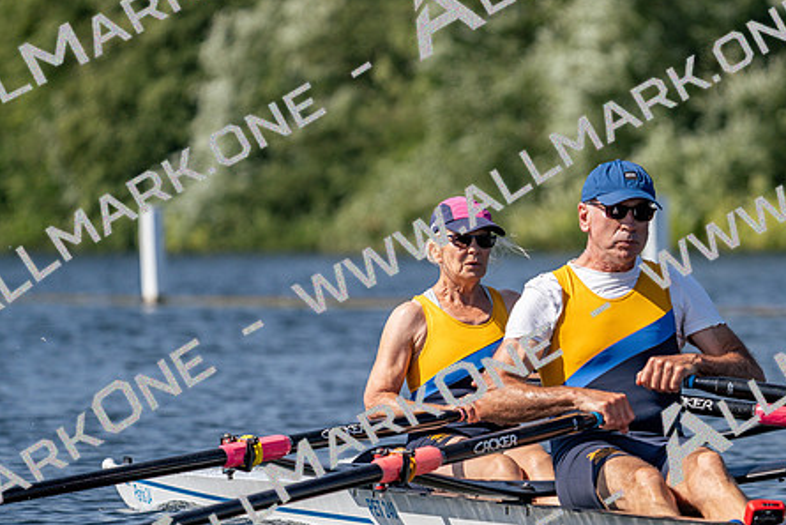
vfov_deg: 3.3
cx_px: 510
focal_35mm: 418
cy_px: 319
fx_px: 9129
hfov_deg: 4.9
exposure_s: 1/2000
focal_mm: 321
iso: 250
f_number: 6.3
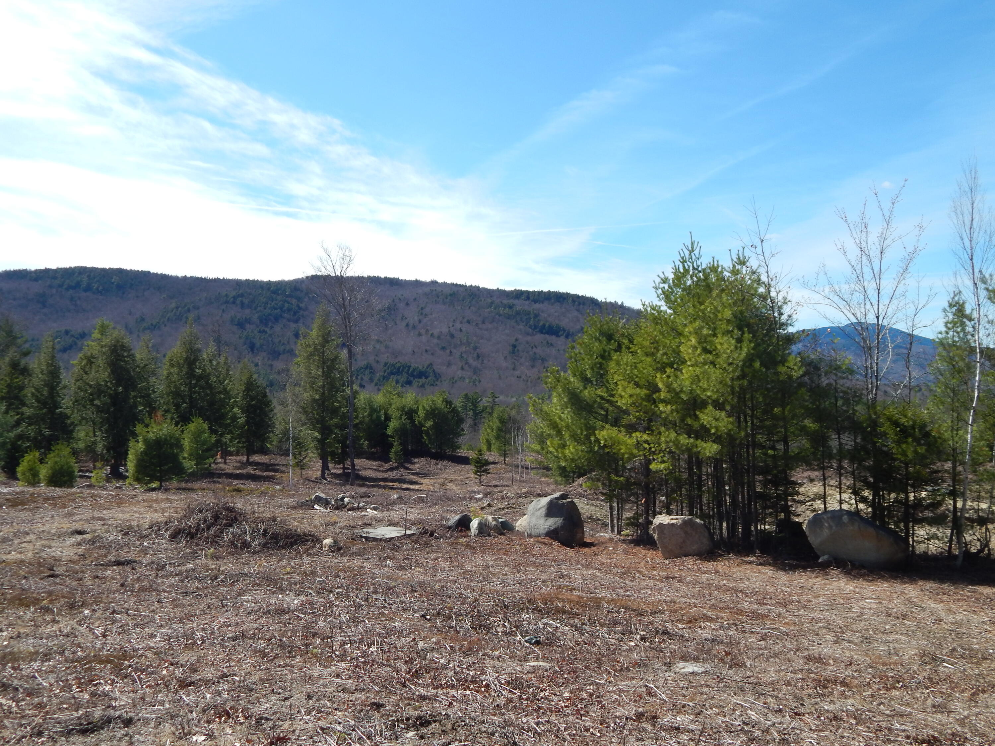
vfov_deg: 45.4
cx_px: 498
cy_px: 373
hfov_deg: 58.4
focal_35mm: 31
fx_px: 891
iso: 125
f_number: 6.5
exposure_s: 1/400
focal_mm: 5.6
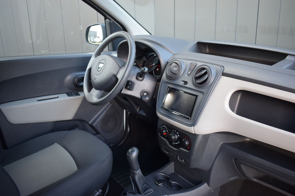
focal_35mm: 30
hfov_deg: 61.9
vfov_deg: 43.6
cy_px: 98
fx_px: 246
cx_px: 148
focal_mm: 20
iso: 500
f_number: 4
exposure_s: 1/60
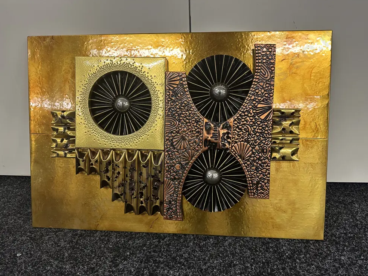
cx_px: 190
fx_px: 266
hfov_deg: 69.4
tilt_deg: -27.6
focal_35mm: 25
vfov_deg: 54.9
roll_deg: +1.4
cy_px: 142
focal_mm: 6.86
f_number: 1.78
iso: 160
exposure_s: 1/100
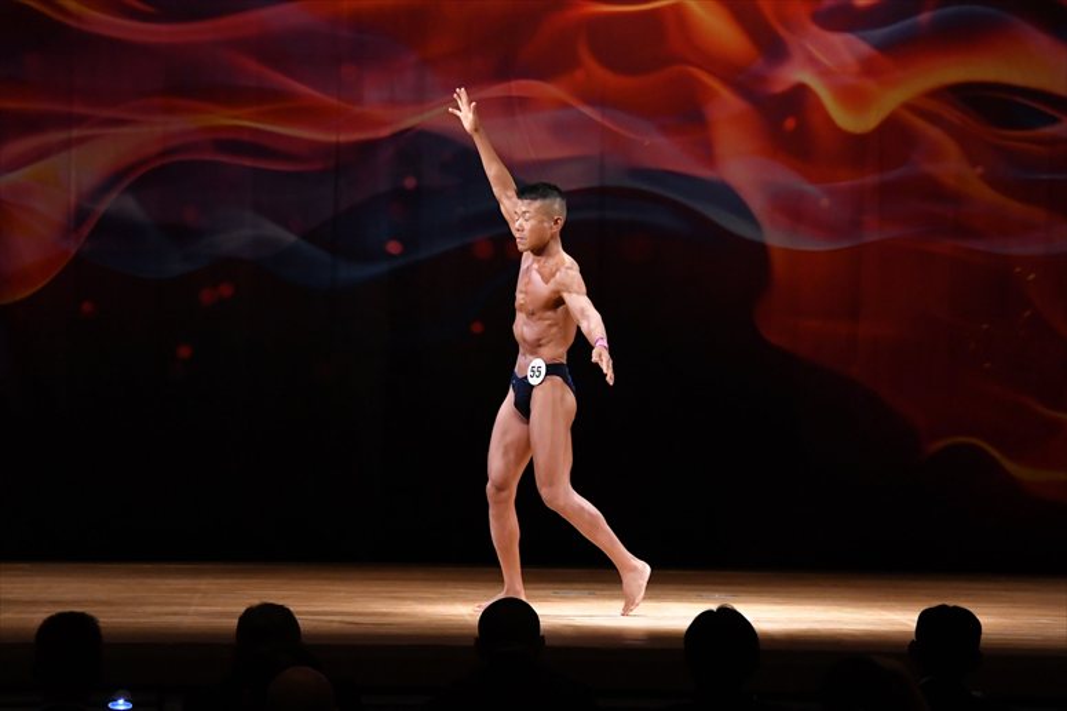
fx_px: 5155
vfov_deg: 7.9
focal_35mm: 174
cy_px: 356
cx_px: 534
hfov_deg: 11.8
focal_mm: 116
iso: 4000
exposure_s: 1/400
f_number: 5.6
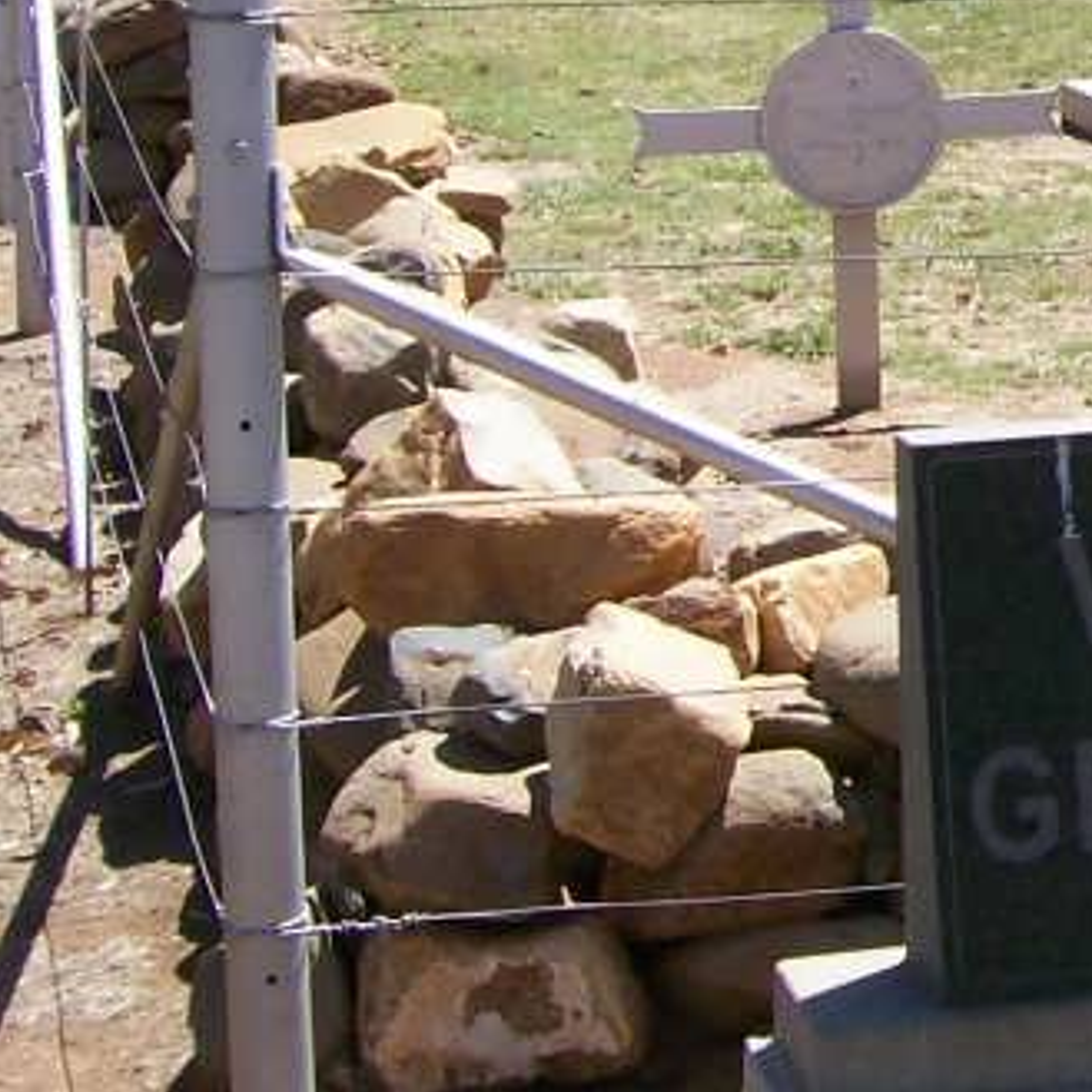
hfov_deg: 14.1
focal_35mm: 116
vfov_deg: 14.7
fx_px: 4140
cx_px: 1616
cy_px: -66
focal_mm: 6
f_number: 4.8
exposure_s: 1/392
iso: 80
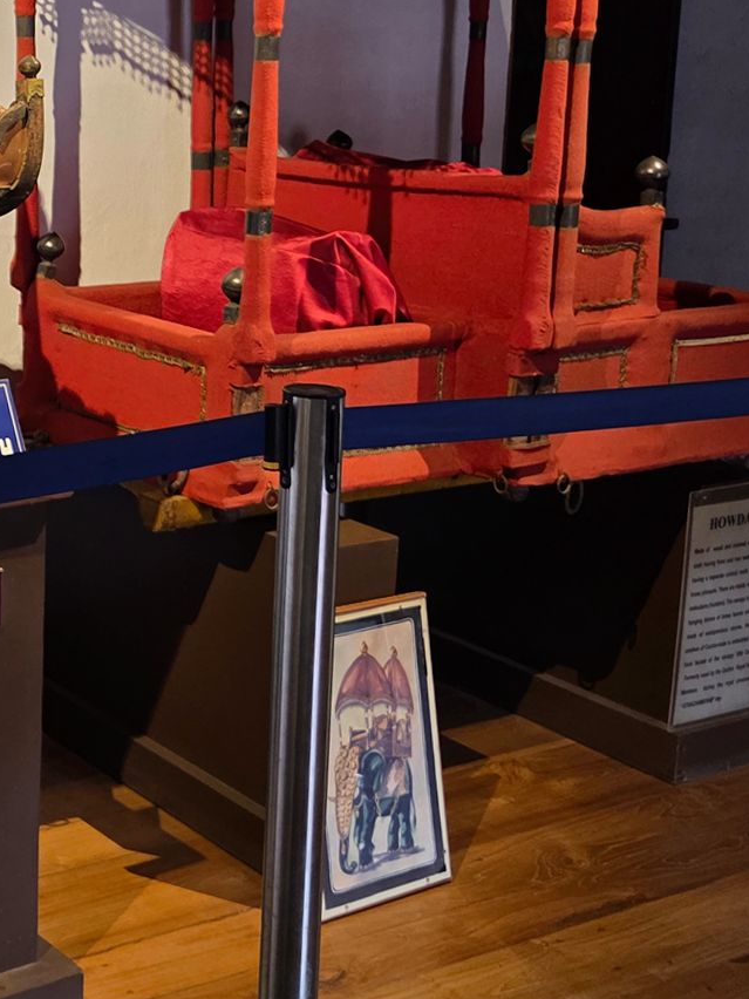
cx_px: -241
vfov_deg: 34.9
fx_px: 1558
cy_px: 276
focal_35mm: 54
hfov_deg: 23.6
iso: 320
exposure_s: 1/50
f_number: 1.8
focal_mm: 5.4
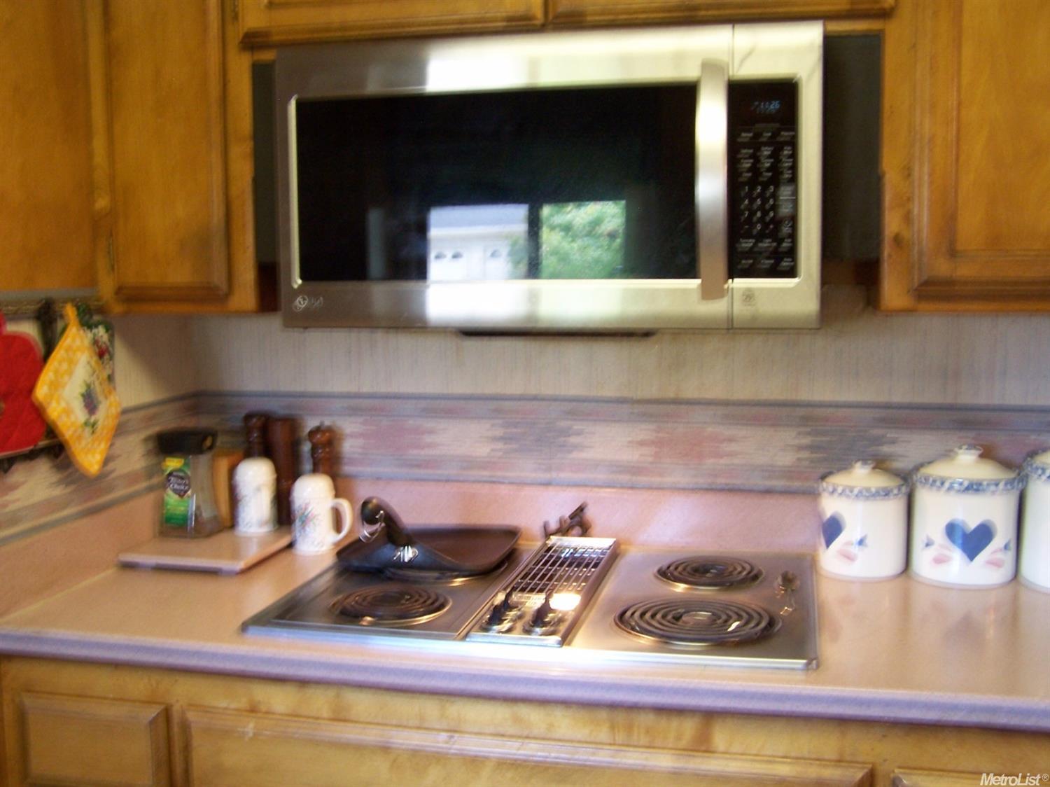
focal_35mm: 38
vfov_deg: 37.7
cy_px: 394
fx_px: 1152
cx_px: 525
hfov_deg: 49.0
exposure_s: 1/10
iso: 140
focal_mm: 6.3
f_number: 2.8
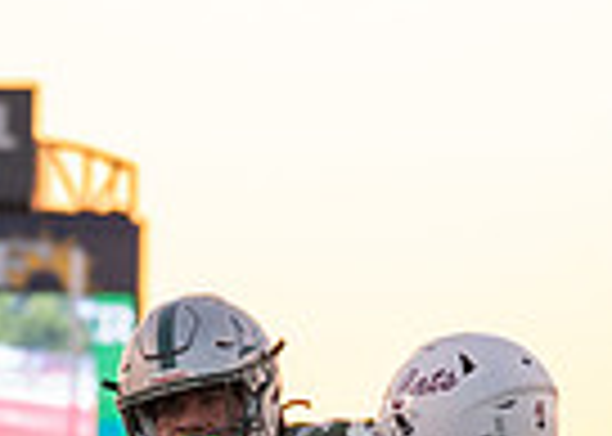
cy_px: 815
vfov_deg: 2.6
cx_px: 75
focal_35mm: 545
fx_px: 9468
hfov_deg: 3.7
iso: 800
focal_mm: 80
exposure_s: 1/800
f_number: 2.8
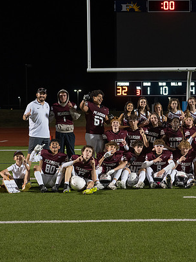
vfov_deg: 25.0
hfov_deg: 18.7
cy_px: 132
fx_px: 589
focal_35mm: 78
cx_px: 156
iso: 1000
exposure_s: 1/320
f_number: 2.8
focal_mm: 50
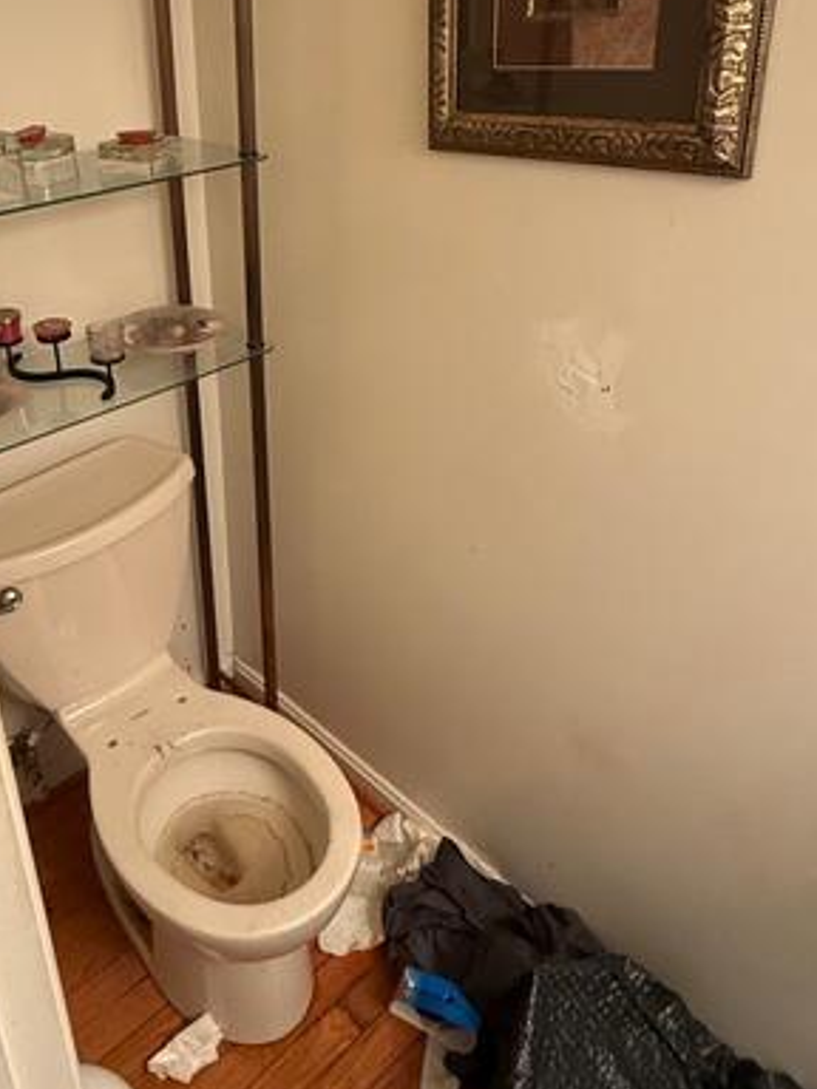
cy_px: 363
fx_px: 881
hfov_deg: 48.4
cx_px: 238
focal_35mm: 28
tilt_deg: -23.2
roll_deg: +2.5
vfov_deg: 61.9
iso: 320
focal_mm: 2.22
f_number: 2.2
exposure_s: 1/60
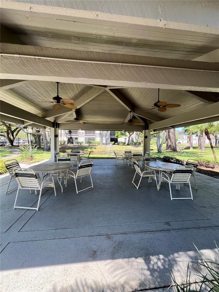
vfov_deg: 106.2
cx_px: 110
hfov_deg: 89.9
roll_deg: -1.3
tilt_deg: -1.4
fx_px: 110
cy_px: 146
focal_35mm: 13
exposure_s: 1/150
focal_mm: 1.57
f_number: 1.8
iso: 32
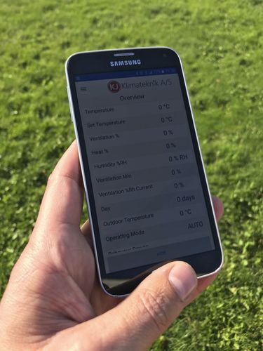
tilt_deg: -47.8
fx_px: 284
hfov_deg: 49.7
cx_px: 132
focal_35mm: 28
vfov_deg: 63.4
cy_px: 176
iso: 20
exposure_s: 1/766
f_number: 1.8
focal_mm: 3.99
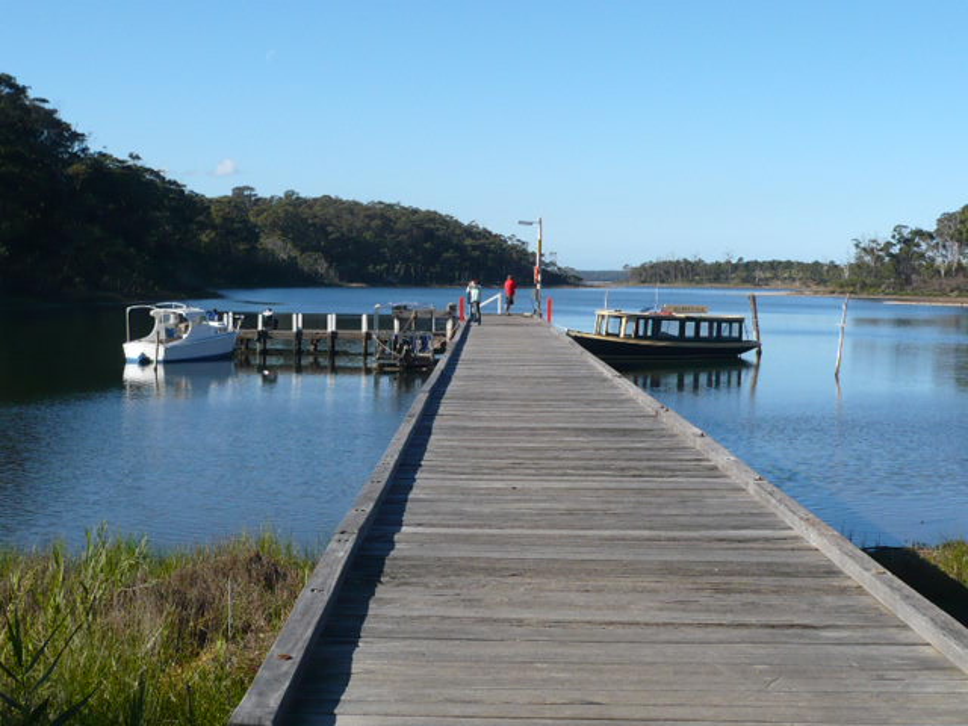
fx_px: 1370
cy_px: 363
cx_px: 484
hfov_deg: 38.9
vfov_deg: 29.7
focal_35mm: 49
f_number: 8
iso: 100
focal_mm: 5.8
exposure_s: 1/200
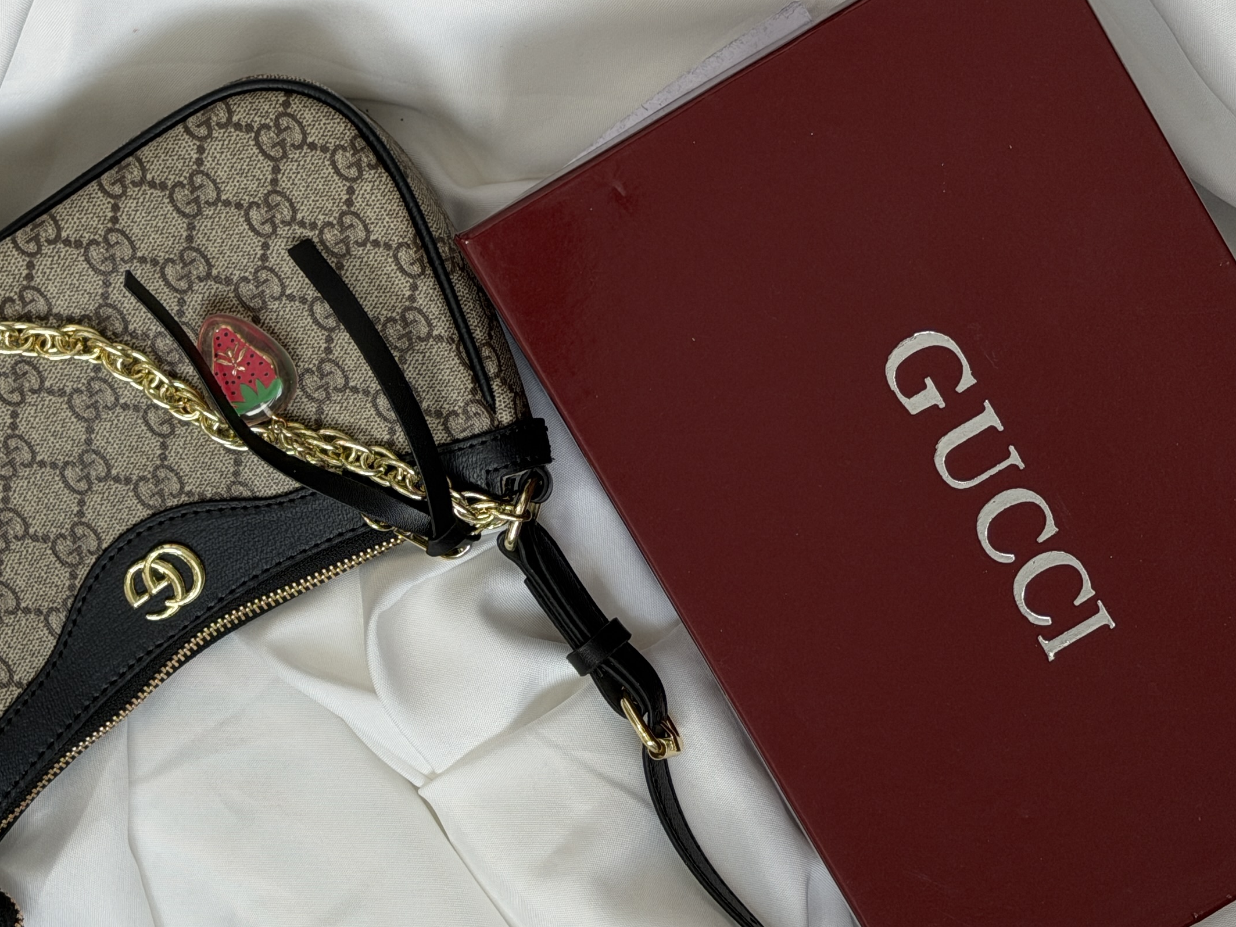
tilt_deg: -81.0
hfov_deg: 21.5
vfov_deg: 16.2
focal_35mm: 91
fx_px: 3249
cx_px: 505
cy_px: 565
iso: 50
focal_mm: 6.76
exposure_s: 1/121
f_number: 1.78
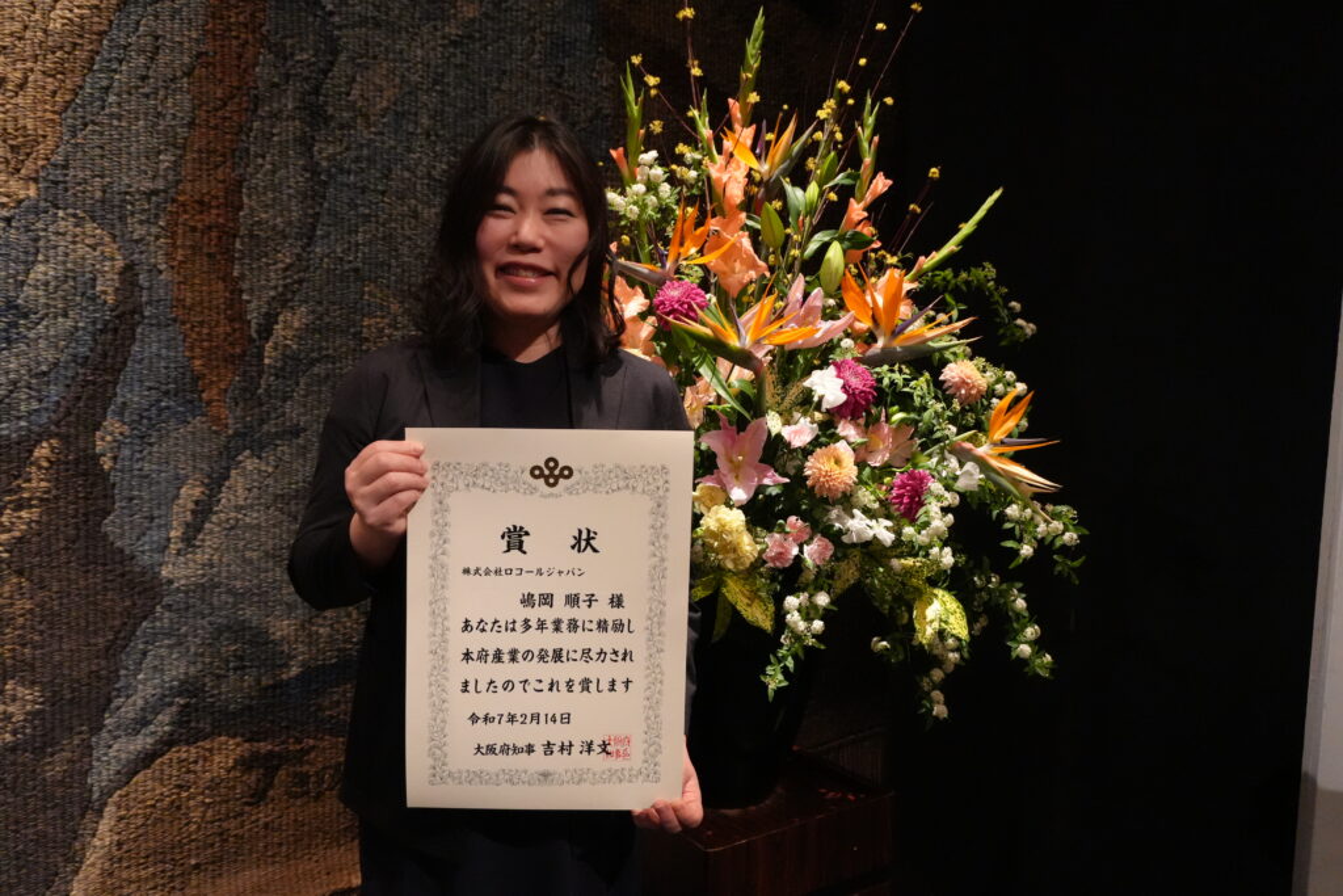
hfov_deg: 61.9
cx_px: 672
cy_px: 448
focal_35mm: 30
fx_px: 1119
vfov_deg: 43.6
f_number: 4
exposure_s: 1/160
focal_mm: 20
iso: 5000
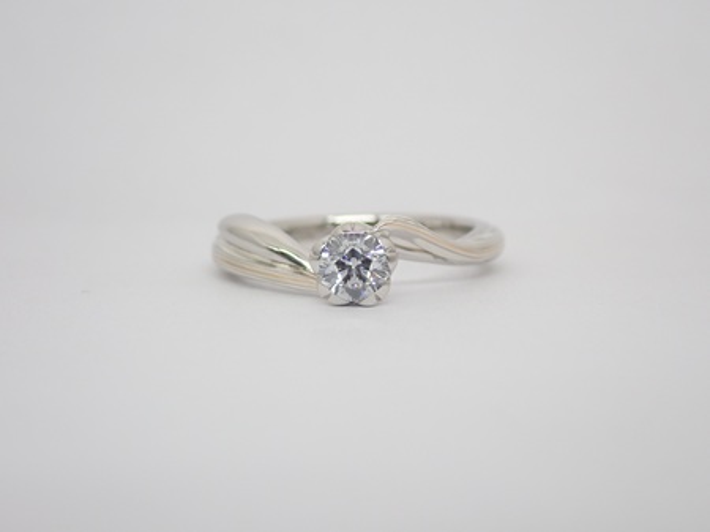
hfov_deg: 23.8
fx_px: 1681
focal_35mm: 82
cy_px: 266
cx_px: 355
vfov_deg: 18.0
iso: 200
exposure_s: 1/100
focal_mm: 14.62
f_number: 4.3
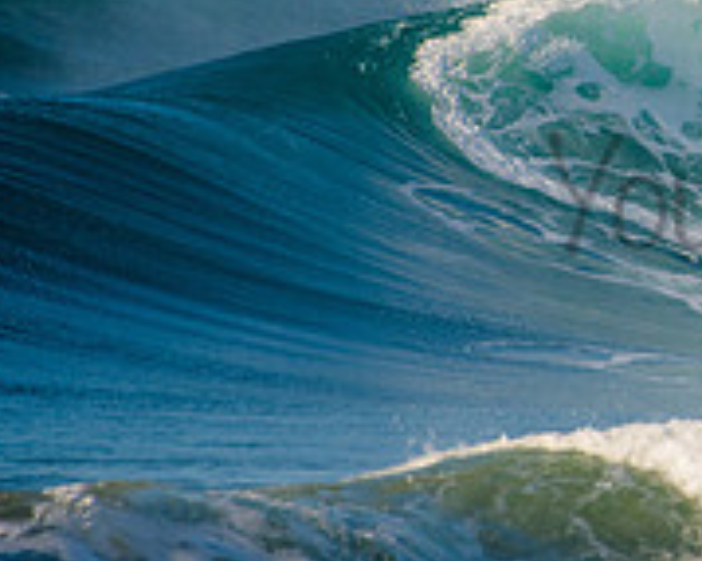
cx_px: 953
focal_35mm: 1524
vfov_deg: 1.0
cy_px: 159
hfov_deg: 1.3
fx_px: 31646
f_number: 5.6
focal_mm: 500
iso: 160
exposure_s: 1/1600
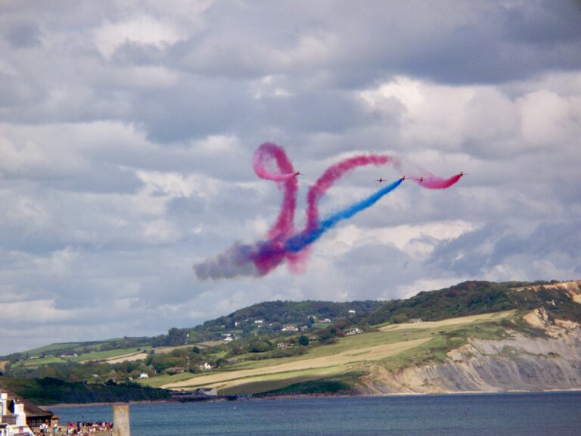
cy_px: 218
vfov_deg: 8.5
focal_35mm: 175
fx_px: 2937
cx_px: 290
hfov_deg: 11.3
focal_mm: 37.7
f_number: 8.9
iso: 125
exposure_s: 1/500
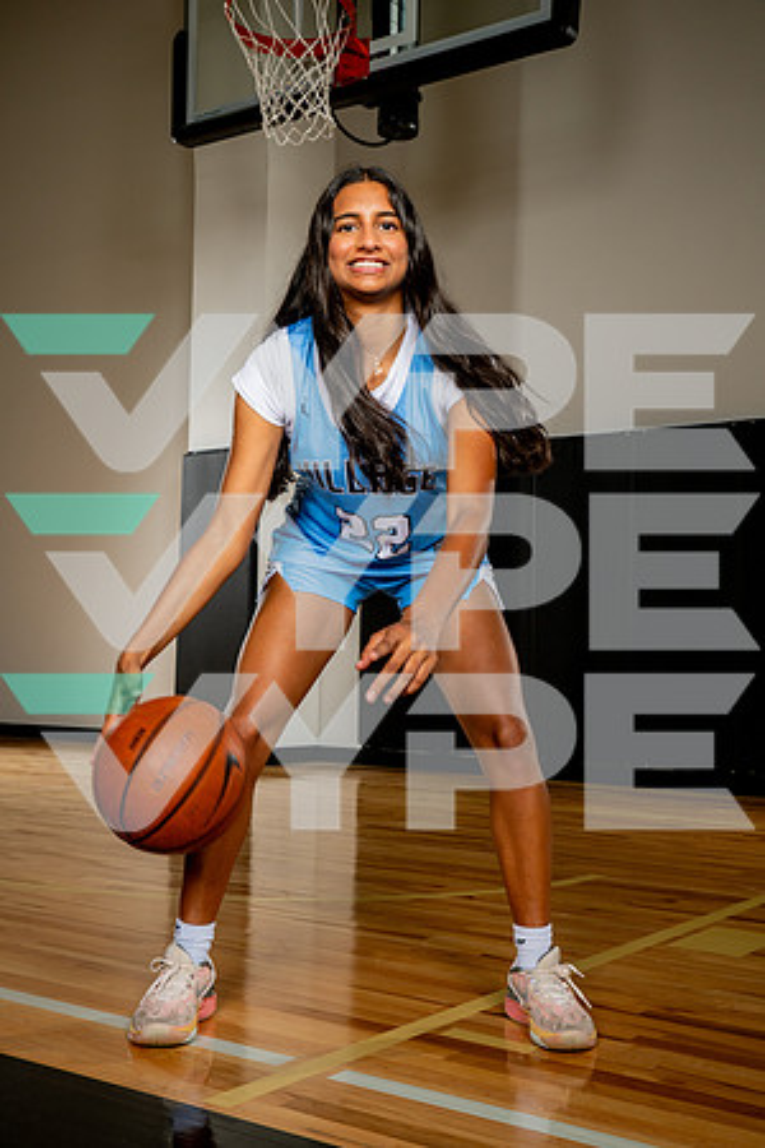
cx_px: 382
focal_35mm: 42
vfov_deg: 46.4
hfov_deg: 31.9
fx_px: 1339
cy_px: 574
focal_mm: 42
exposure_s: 1/500
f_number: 8
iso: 250
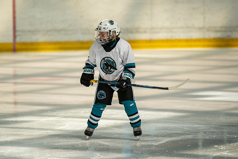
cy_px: 71
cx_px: 100
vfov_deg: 3.4
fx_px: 2688
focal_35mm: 407
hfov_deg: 5.1
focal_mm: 300
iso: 1600
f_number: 3.2
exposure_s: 1/5000
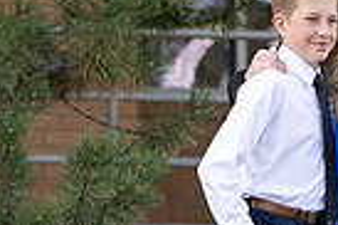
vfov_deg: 1.4
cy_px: 91
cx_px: 346
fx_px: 9040
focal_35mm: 964
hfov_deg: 2.1
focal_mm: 180
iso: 400
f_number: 4.5
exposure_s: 1/400
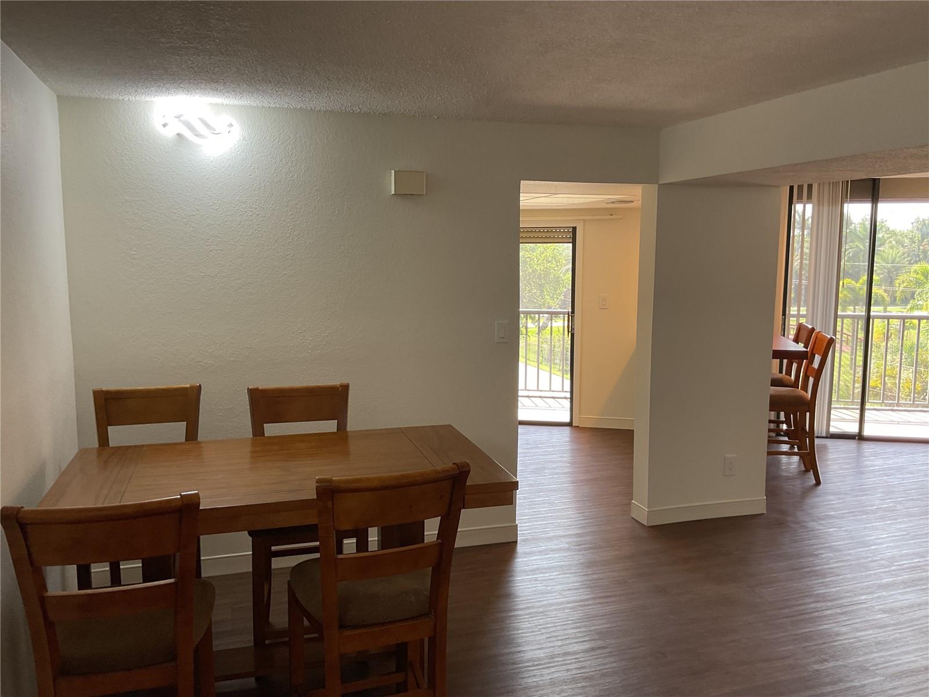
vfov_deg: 48.2
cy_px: 348
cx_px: 464
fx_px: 778
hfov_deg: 61.7
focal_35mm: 29
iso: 40
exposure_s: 1/60
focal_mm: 3
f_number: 1.8
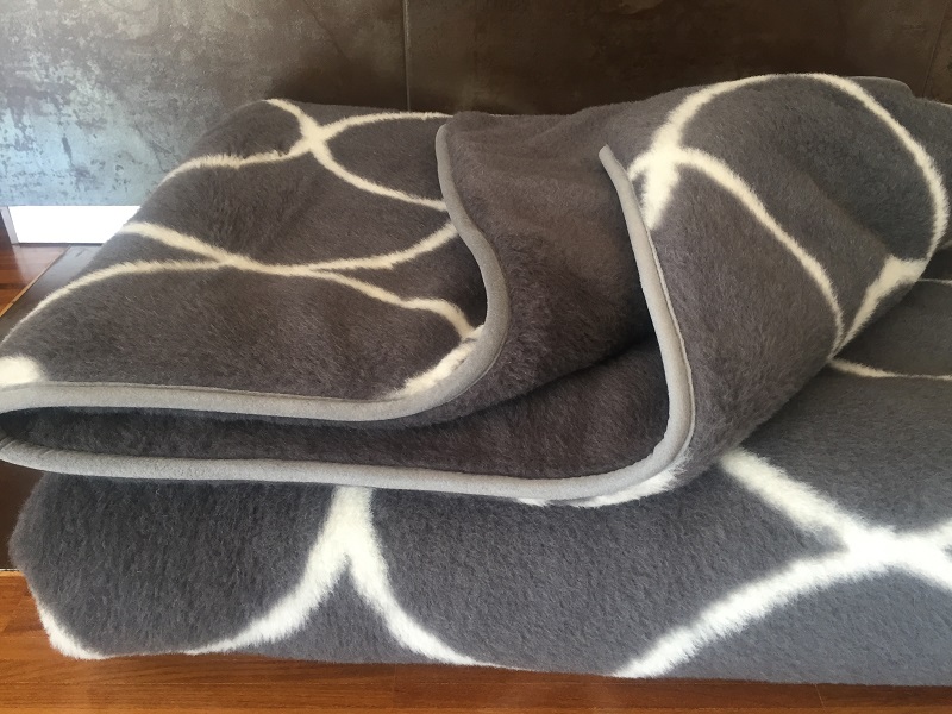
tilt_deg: -33.1
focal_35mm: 29
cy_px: 357
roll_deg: -1.3
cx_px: 476
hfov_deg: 61.7
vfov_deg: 48.2
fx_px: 798
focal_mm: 4.15
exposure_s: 1/33
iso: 125
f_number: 2.2
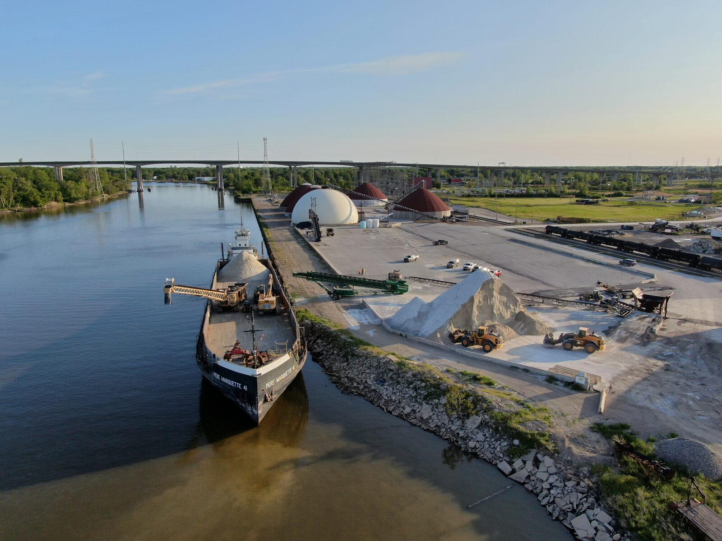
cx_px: 361
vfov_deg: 56.8
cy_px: 270
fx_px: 501
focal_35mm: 24
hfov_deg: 71.6
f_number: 2.8
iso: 100
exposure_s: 1/800
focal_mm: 4.39
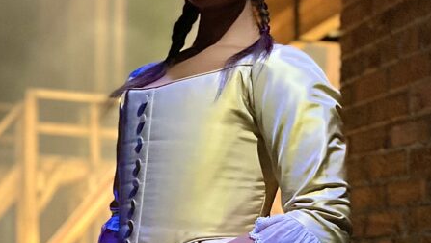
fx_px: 869
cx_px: 239
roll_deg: -1.2
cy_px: 286
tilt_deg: -1.6
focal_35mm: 76
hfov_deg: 27.8
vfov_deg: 15.4
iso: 800
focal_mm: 5.7
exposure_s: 1/25
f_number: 1.5
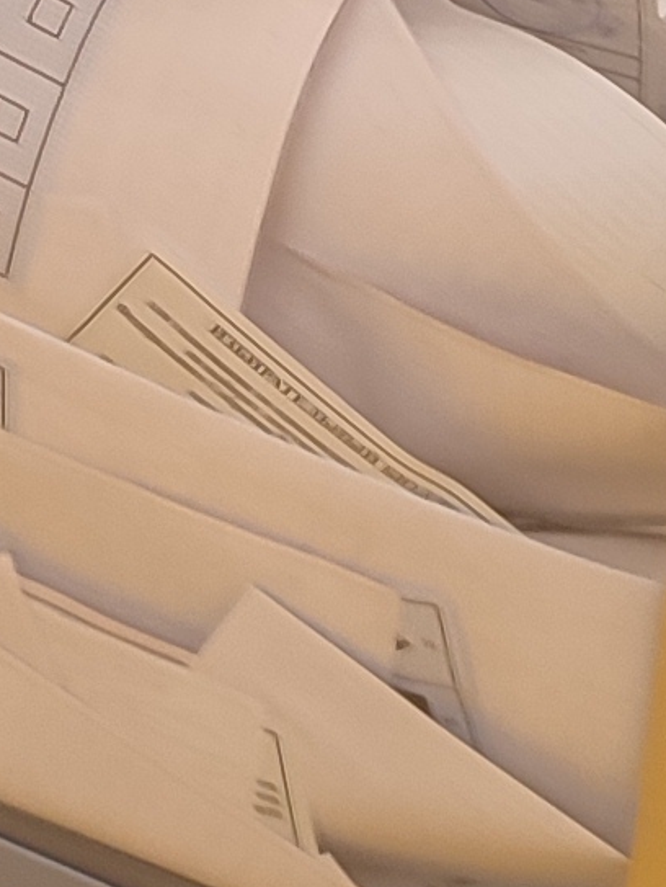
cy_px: -952
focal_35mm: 184
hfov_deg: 8.0
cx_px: -116
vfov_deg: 9.9
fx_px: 4715
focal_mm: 6.04
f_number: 1.9
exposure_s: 1/33
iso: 396
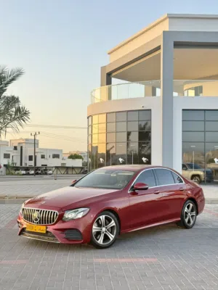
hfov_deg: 30.3
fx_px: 403
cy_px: 145
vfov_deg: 39.7
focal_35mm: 48
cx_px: 109
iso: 100
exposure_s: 1/214
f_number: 1.78
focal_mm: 6.76
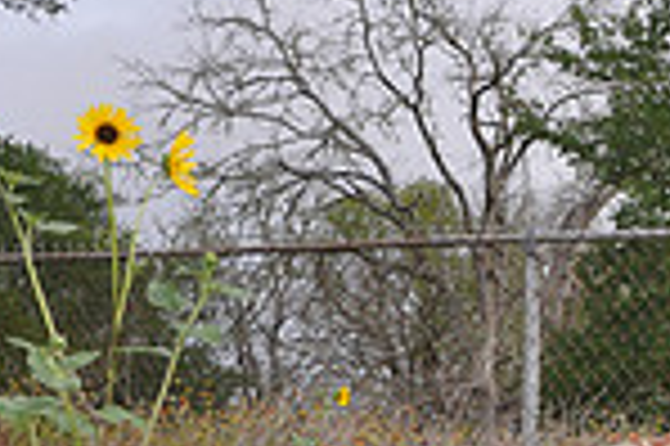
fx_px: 2286
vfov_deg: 11.1
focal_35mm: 123
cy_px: 399
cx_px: 1021
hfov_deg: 15.3
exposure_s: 1/160
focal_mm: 21
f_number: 3.8
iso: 400
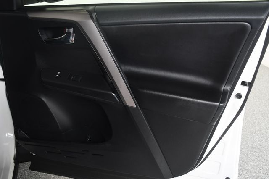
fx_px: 254
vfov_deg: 38.8
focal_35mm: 34
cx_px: 134
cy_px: 90
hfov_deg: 55.8
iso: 100
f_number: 4
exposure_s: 1/160
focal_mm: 23
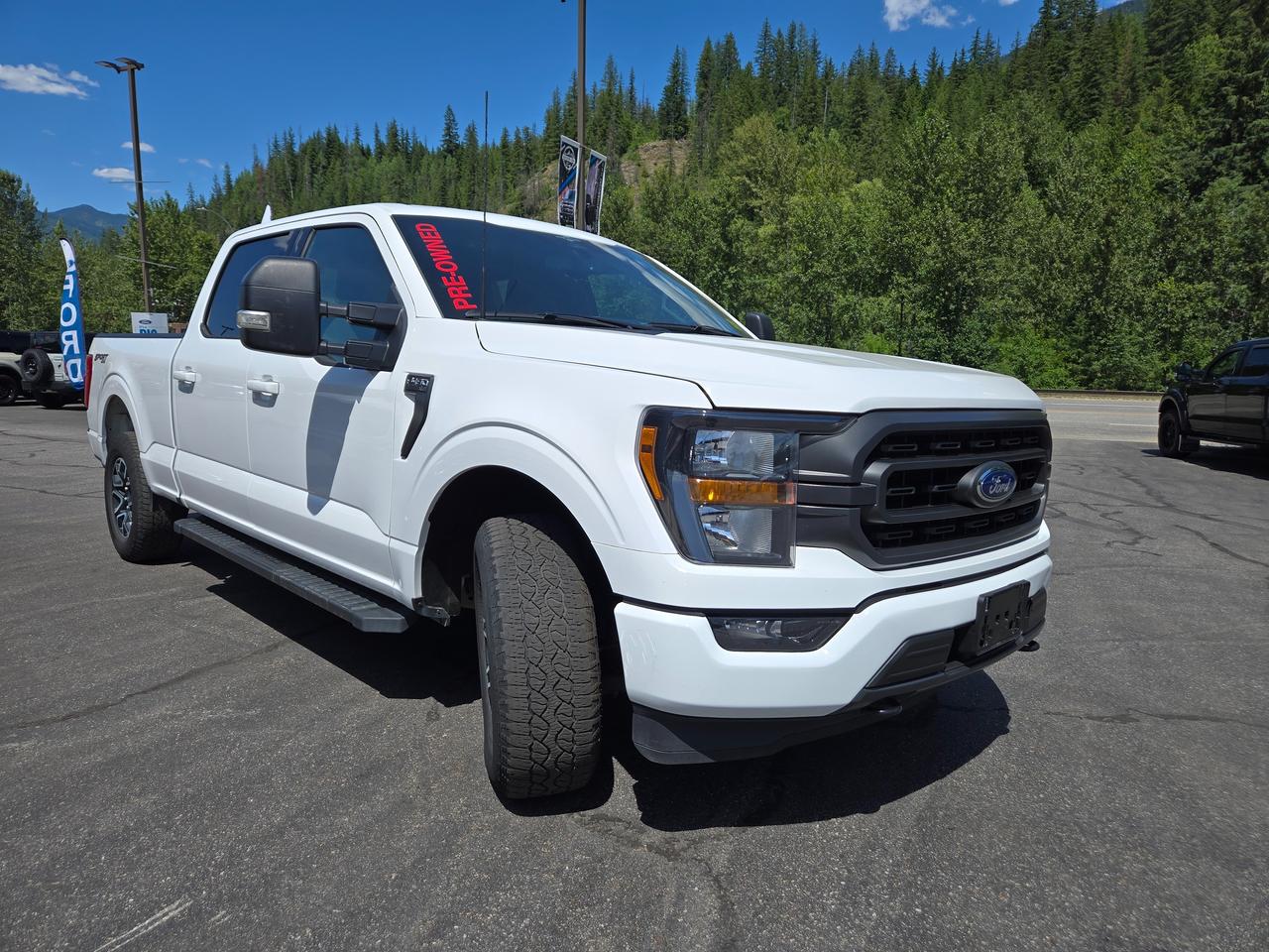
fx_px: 843
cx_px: 634
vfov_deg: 58.9
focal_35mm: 23
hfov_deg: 73.9
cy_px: 476
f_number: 1.8
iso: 25
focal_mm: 5.4
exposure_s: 1/2708
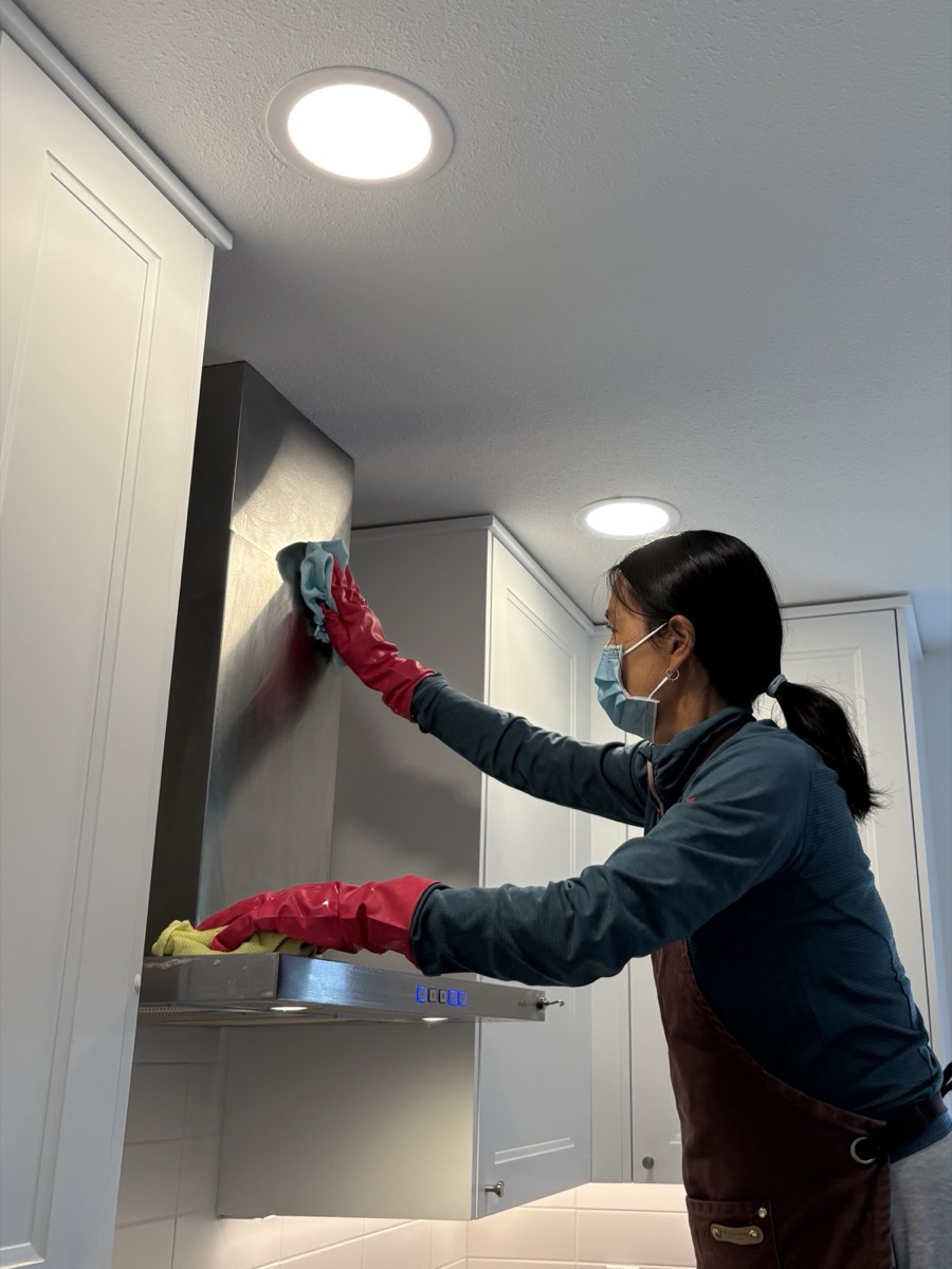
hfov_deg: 53.1
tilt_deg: +19.6
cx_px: 476
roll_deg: -0.1
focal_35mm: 26
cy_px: 634
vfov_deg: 67.3
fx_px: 953
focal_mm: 5.96
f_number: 1.6
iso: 100
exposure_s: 1/219
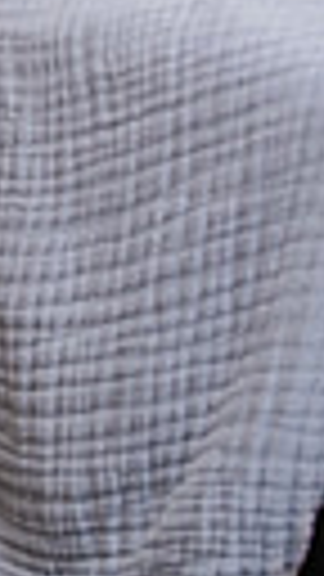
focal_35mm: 133
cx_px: -288
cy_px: -209
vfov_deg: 15.3
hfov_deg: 8.7
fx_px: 2031
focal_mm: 28
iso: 640
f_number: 3.5
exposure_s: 1/125
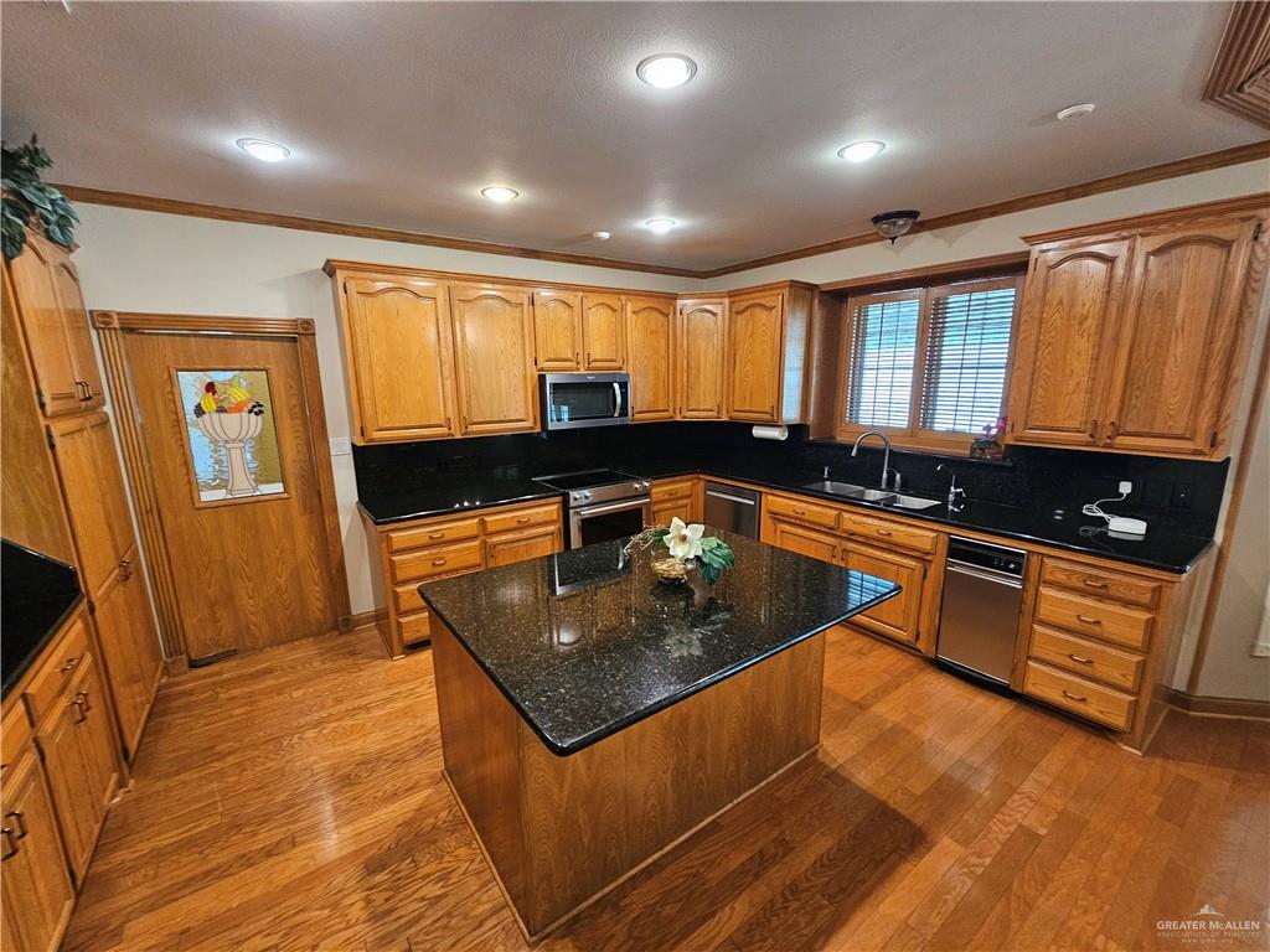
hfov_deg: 106.2
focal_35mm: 13
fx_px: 477
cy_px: 476
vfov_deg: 89.9
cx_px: 635
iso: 320
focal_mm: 2.2
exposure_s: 1/40
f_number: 2.2
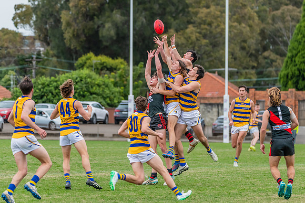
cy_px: 93
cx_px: 167
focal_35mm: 277
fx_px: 2351
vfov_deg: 5.0
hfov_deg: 7.4
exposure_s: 1/1600
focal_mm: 250
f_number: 5.6
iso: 1250
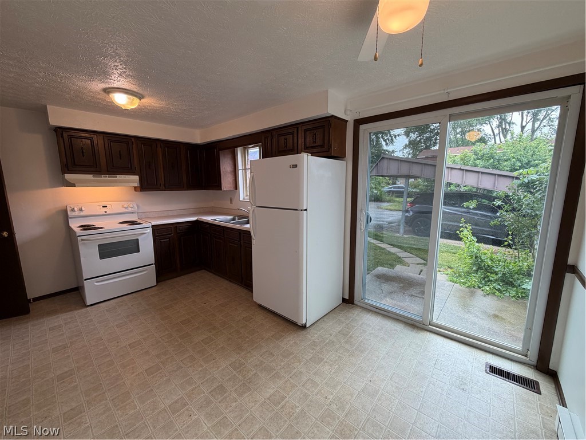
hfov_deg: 102.1
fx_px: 237
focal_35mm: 14
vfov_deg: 85.7
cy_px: 220
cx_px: 293
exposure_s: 1/120
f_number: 2.2
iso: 100
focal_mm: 2.22
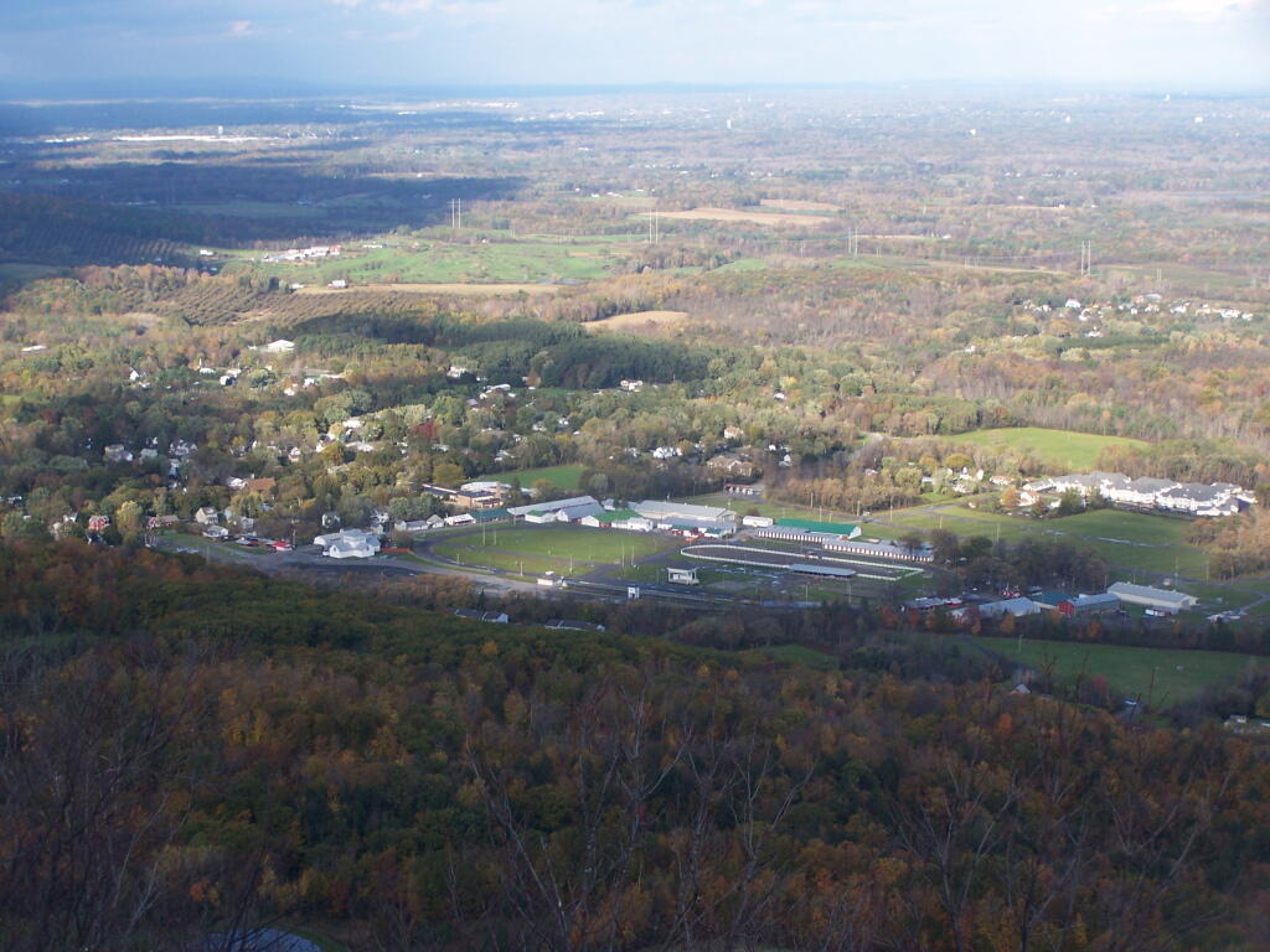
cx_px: 635
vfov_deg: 21.3
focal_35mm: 69
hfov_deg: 28.2
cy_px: 476
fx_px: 2531
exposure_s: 1/500
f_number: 3.2
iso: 80
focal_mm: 11.5
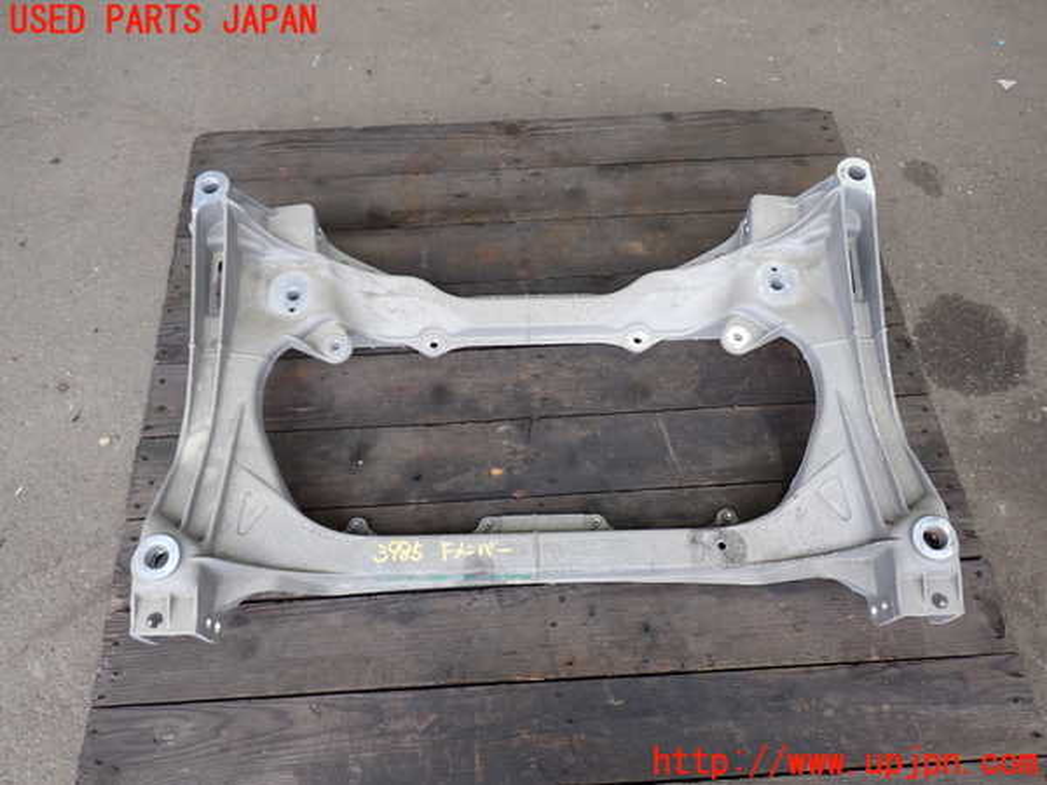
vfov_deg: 46.8
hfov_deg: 60.0
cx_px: 524
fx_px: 907
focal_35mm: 30
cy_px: 392
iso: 200
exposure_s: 1/50
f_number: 2.3
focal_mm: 5.4
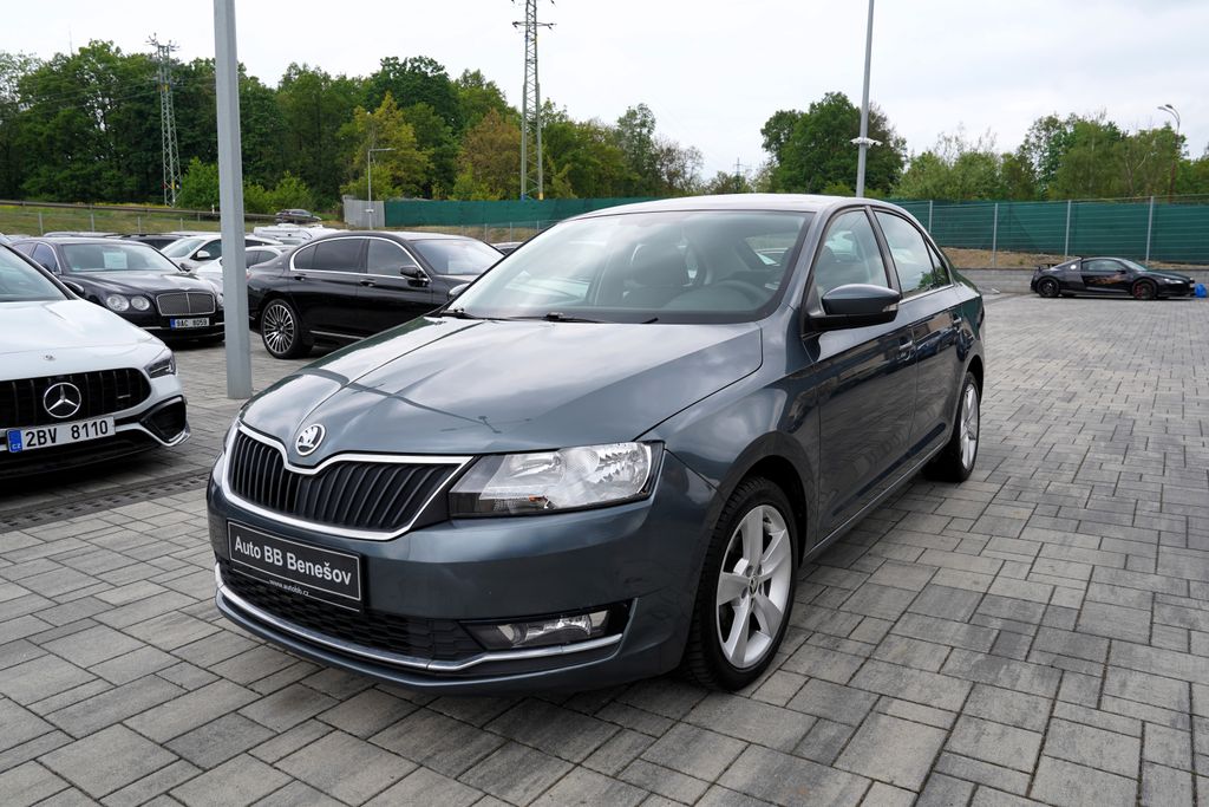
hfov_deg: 71.5
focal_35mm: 25
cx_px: 604
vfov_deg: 51.3
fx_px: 840
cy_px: 404
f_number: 6.3
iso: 100
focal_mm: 25
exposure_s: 1/160
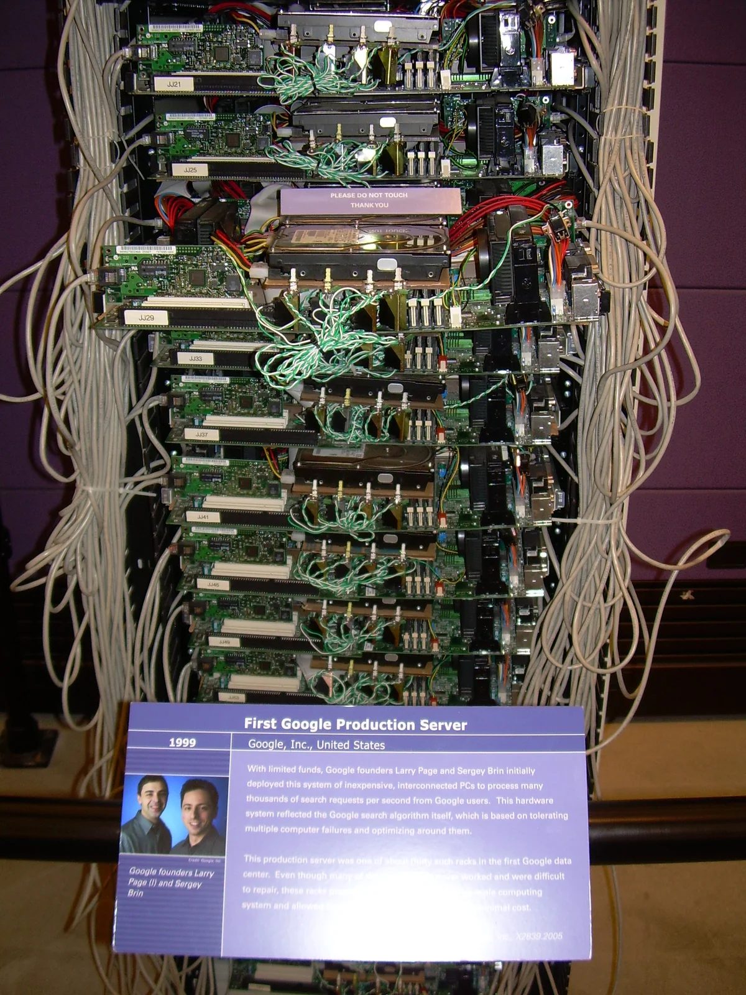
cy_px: 498
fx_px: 1092
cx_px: 373
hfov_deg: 37.7
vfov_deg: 49.0
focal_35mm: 38
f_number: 2.8
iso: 50
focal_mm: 6.3
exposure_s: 1/60
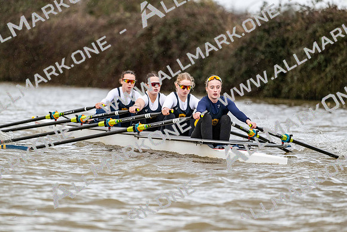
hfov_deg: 5.2
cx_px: 174
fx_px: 3856
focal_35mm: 400
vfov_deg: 3.4
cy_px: 116
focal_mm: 400
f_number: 4.5
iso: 2800
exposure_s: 1/1600
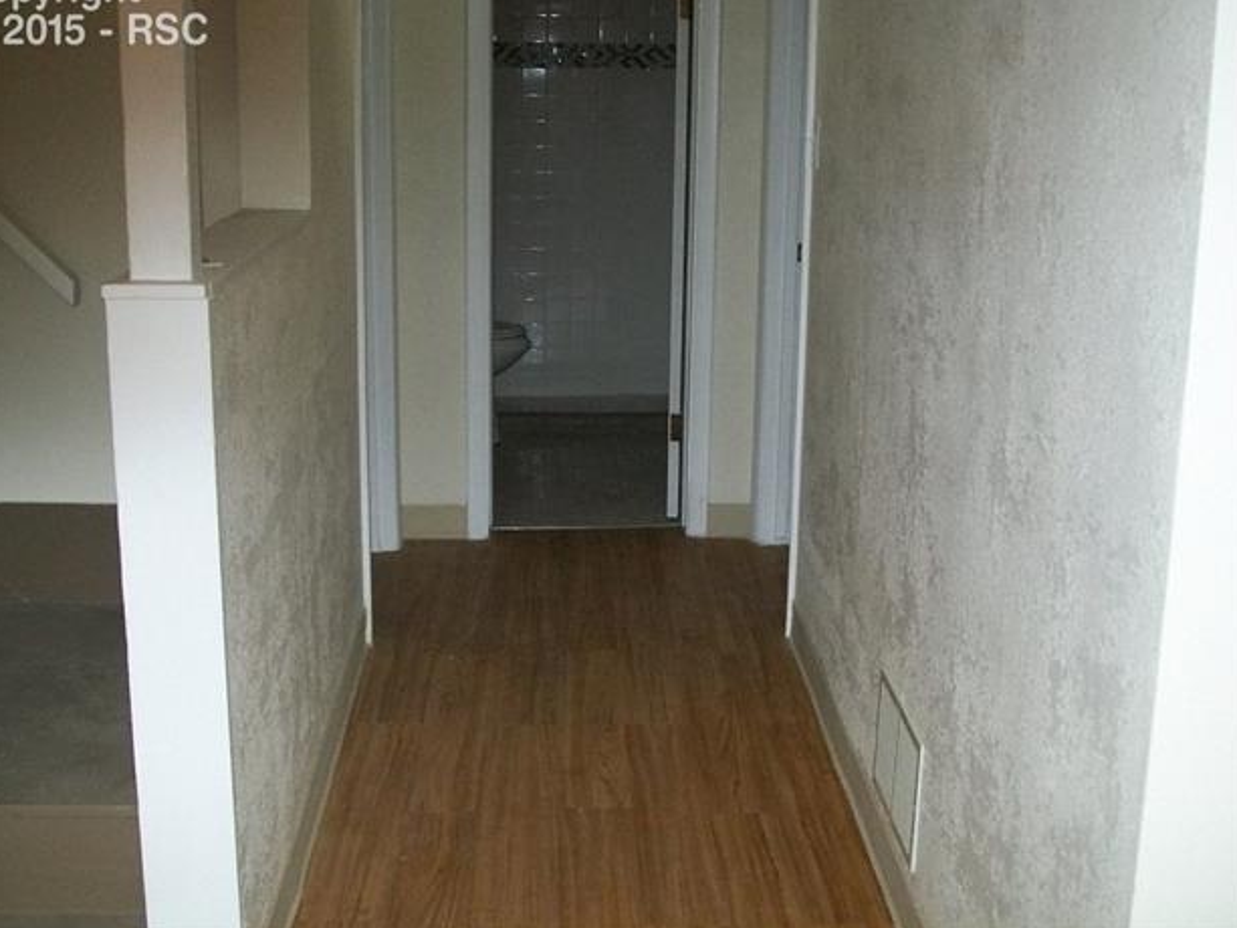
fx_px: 1680
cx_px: 601
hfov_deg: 40.4
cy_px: 450
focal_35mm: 47
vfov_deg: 30.9
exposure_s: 1/80
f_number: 3
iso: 160
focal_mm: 7.6
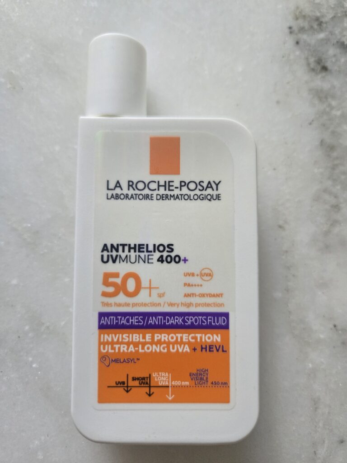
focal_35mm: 23
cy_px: 232
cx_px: 174
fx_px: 307
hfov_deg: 58.9
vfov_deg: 73.9
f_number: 1.8
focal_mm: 5.4
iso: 400
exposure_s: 1/120
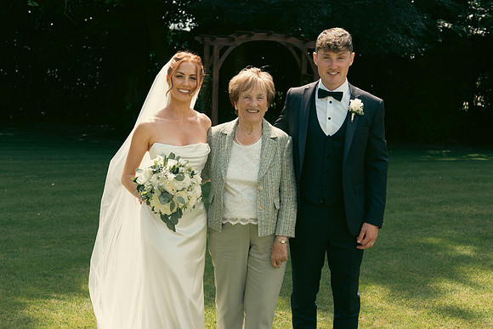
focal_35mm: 70
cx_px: 246
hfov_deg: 28.8
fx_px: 959
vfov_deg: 19.5
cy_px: 164
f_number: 7.1
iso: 320
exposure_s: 1/320
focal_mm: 70
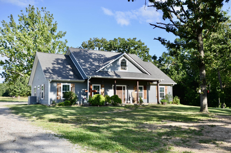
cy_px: 76
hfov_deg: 53.2
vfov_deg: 36.7
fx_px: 231
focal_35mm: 36
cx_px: 116
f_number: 8
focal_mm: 24
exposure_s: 1/250
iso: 200
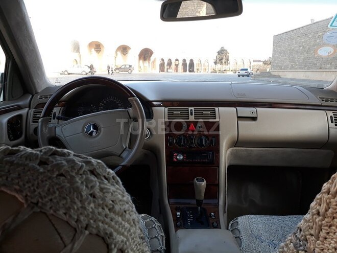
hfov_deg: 65.3
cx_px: 168
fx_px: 263
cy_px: 126
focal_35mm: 27
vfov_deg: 51.4
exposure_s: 1/100
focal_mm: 3.6
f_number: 1.9
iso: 50
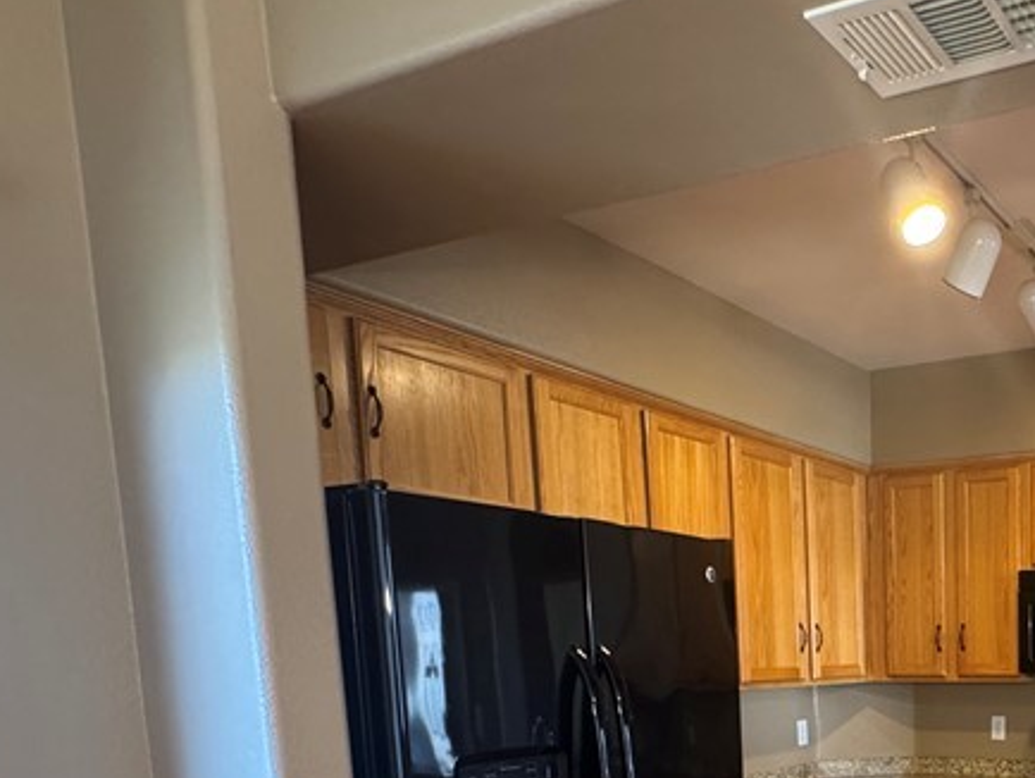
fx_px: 987
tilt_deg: -7.3
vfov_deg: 38.3
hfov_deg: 47.4
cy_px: 773
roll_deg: -0.1
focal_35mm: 33
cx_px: 1002
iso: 320
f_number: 2.2
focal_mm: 2.22
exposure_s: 1/60
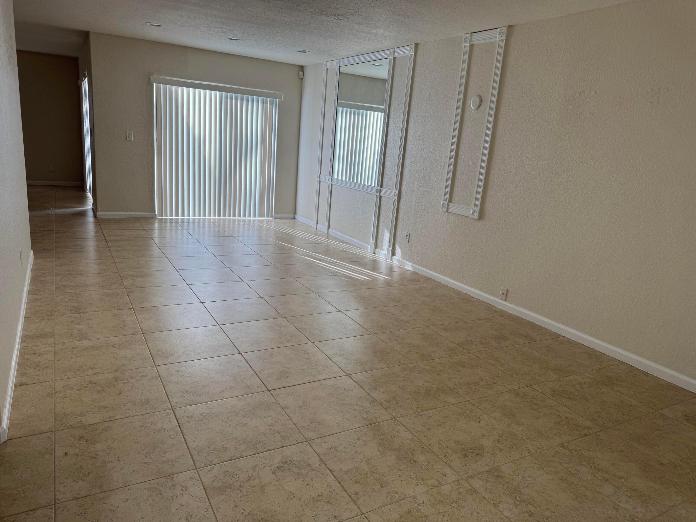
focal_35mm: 24
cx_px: 348
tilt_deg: -15.4
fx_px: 483
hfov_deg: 71.6
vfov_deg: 56.8
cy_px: 261
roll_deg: -5.2
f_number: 1.78
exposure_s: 1/120
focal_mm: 6.76
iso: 64
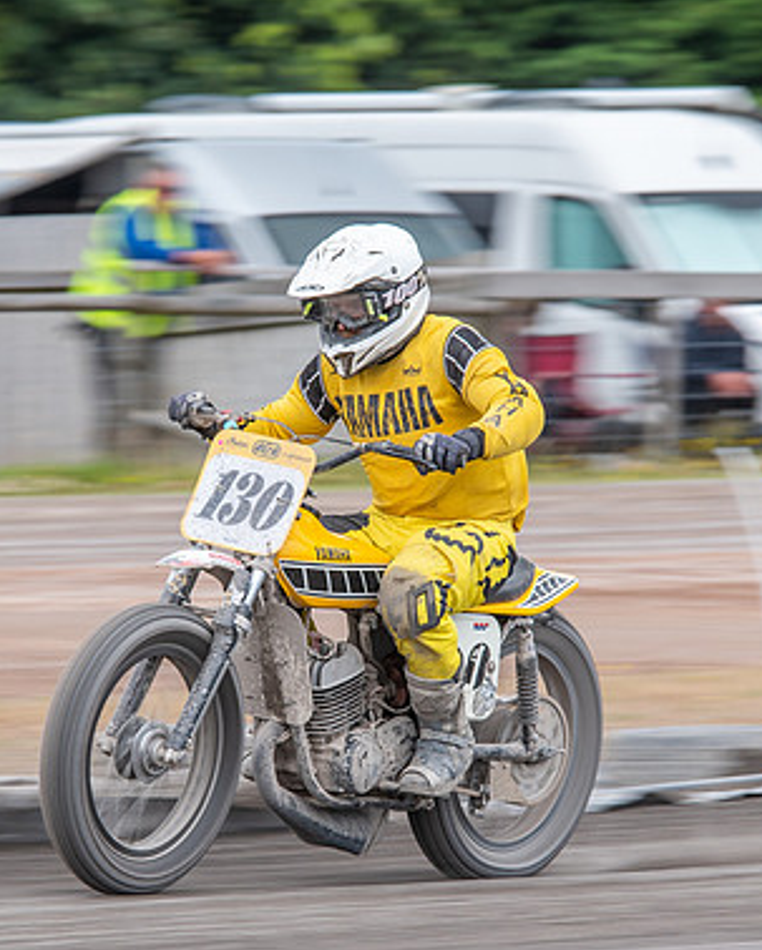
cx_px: 330
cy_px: 624
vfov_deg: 4.0
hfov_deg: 3.2
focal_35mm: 488
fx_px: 13740
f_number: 8
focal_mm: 200
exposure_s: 1/200
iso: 200
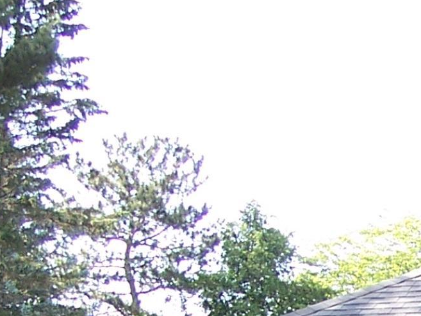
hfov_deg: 10.7
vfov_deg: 8.1
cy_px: 561
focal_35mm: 178
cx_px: 625
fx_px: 2165
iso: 100
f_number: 3.4
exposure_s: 1/125
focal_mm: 8
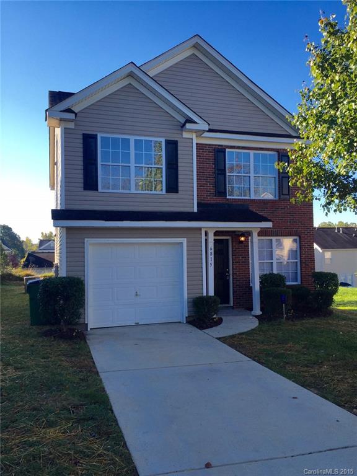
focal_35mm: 29
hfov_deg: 48.2
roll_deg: +1.3
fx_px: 399
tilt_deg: +1.7
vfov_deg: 61.7
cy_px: 238
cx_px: 178
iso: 32
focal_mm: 4.15
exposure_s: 1/590
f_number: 2.2
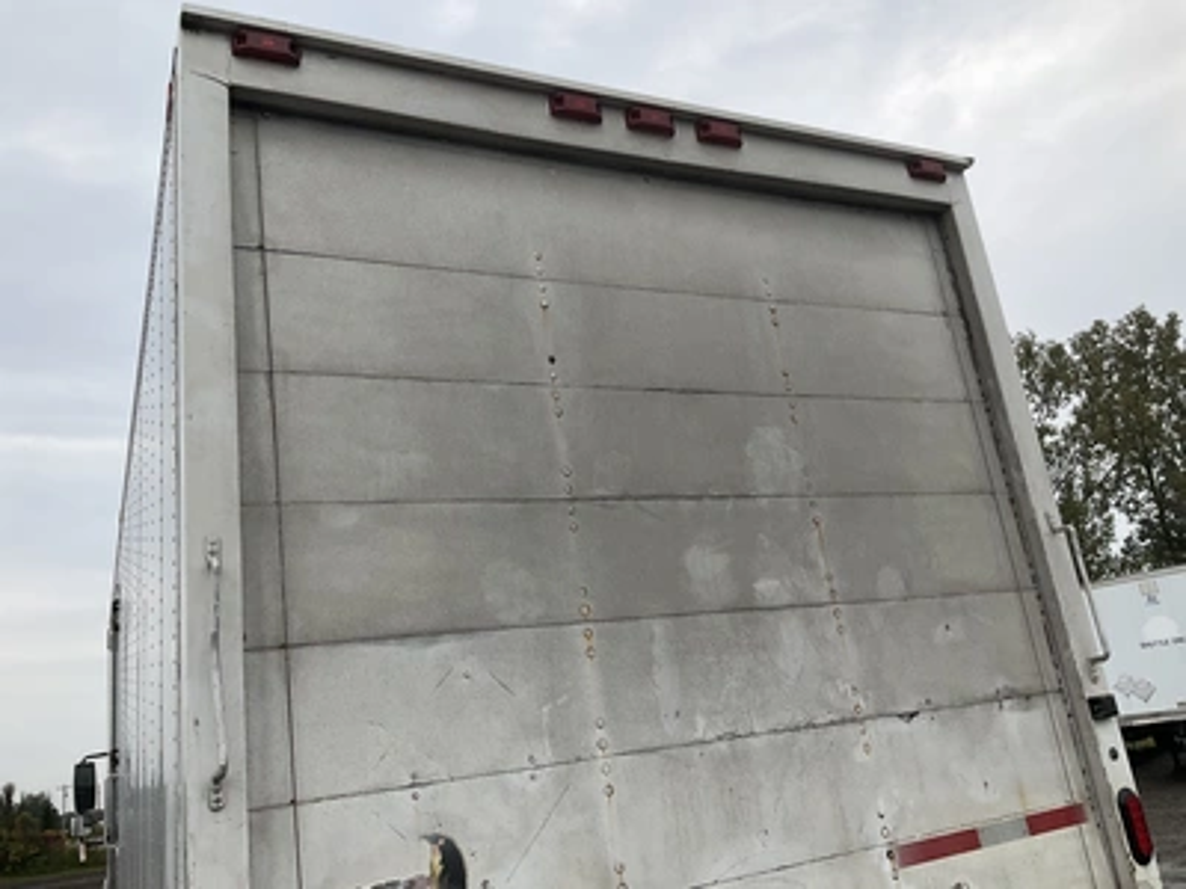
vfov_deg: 48.2
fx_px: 994
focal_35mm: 29
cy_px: 444
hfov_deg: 61.7
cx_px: 593
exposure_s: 1/869
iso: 25
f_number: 1.8
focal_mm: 3
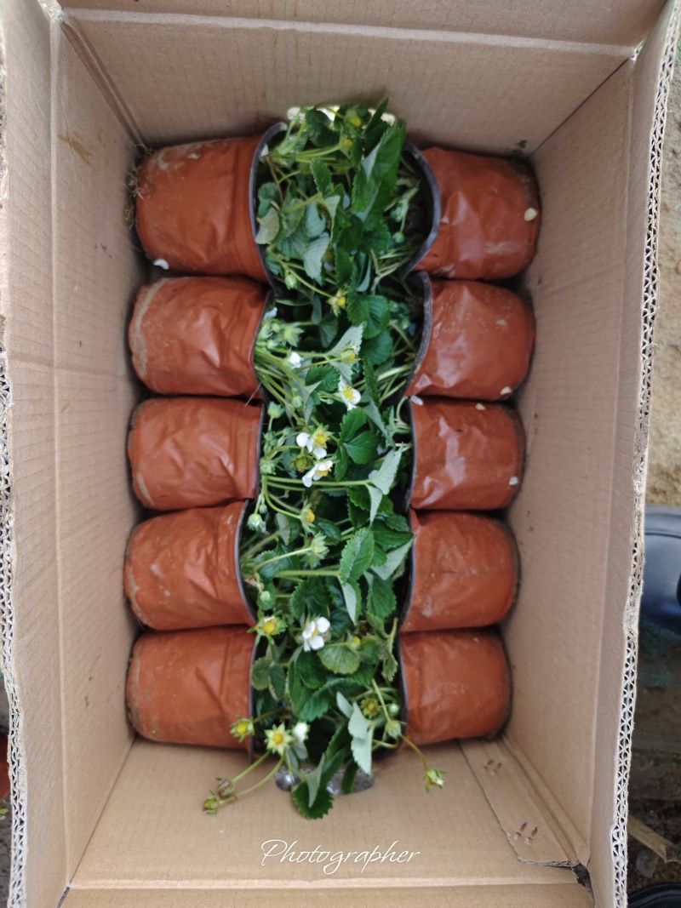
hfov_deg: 58.9
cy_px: 454
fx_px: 603
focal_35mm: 23
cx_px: 340
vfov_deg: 73.9
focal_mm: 5.56
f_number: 1.88
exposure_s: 1/100
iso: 147
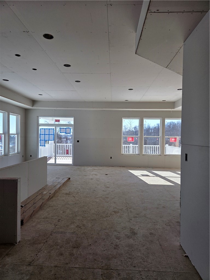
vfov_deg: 73.9
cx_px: 105
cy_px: 140
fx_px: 186
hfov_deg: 58.9
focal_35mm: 23
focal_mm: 5.4
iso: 80
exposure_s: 1/2537
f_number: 1.8
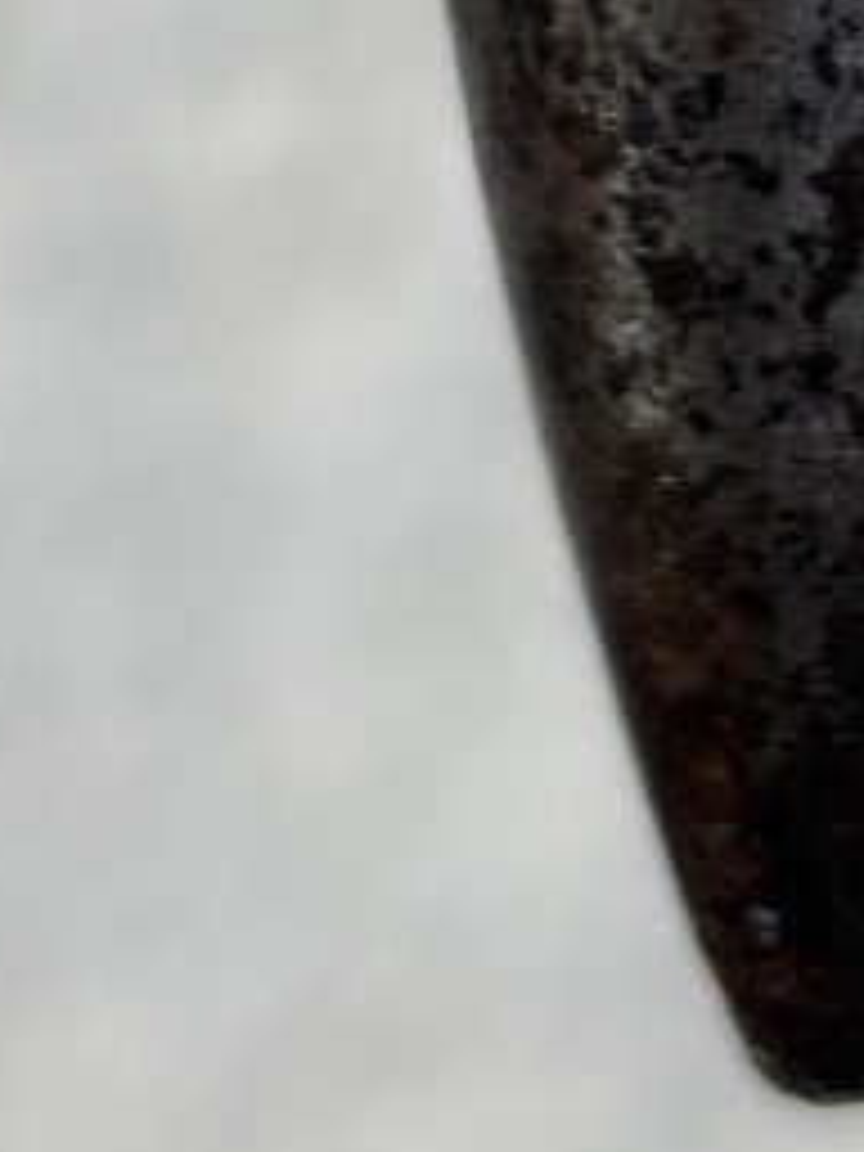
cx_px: 518
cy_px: -1120
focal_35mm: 244
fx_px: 8120
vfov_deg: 7.8
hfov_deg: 6.1
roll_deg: -1.6
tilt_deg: -31.2
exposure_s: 1/230
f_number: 1.6
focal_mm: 5.96
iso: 32
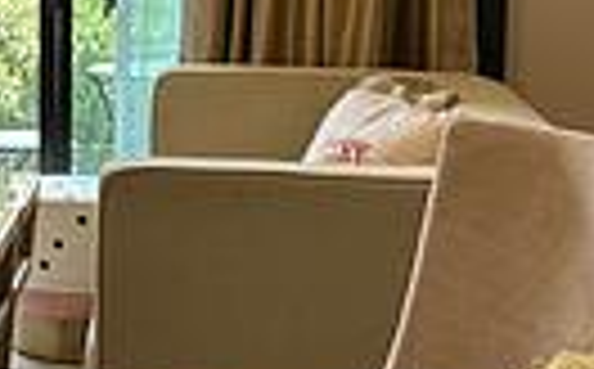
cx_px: -477
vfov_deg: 13.1
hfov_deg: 17.2
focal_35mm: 99
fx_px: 1600
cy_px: 68
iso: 125
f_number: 1.78
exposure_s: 1/121
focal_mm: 6.86
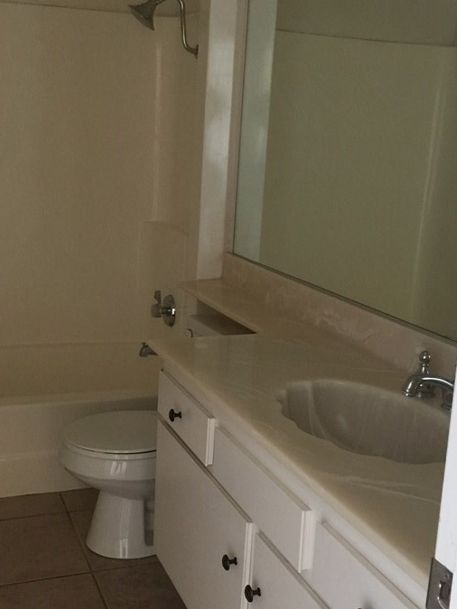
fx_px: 775
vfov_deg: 42.9
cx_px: 192
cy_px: 317
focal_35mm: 44
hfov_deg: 32.8
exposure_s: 1/15
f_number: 2.2
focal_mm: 4.15
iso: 125
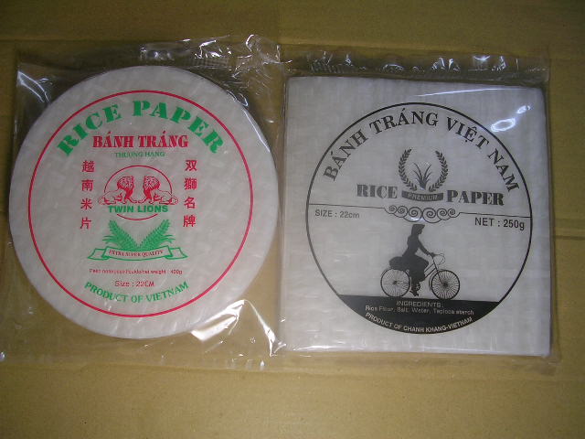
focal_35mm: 38
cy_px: 220
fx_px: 642
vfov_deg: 37.7
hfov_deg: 49.0
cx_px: 292
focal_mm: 5.8
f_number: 2.8
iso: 50
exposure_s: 1/34.5
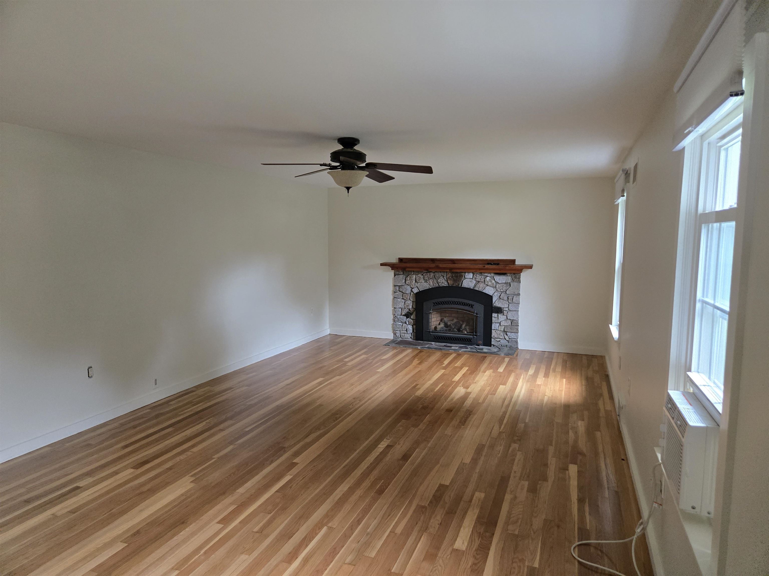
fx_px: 511
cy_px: 288
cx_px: 384
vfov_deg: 58.9
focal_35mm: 23
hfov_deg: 73.9
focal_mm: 5.4
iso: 1000
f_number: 1.8
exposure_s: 1/120
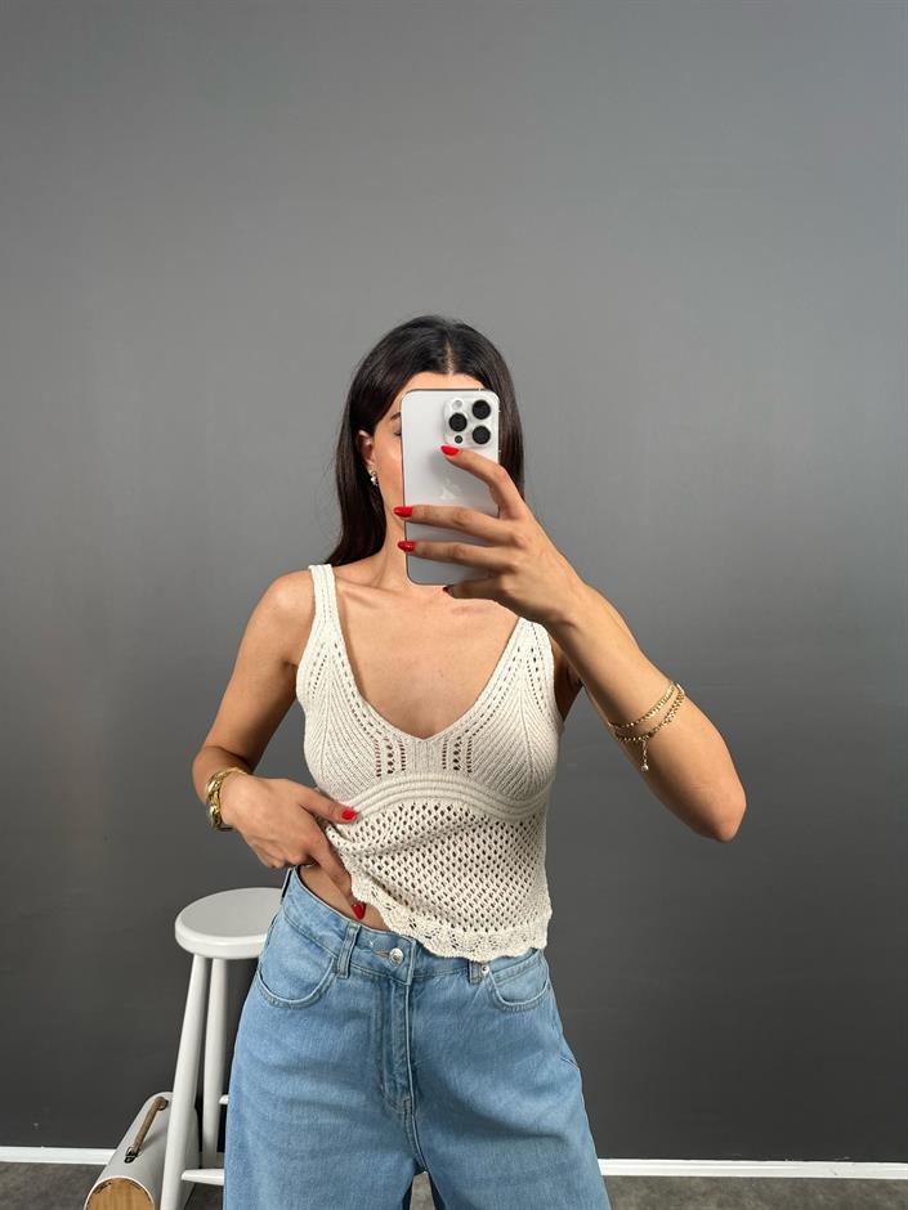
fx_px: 839
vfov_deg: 71.6
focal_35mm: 24
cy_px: 605
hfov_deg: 56.8
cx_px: 454
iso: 125
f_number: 1.78
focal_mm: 6.86
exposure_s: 1/121
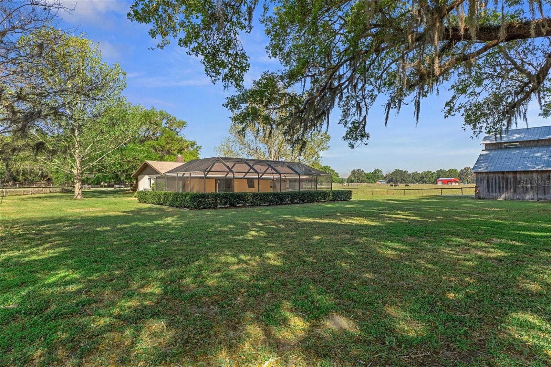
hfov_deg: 85.4
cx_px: 276
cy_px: 184
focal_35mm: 20
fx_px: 298
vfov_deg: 63.2
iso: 320
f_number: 8
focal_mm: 13
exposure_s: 1/500
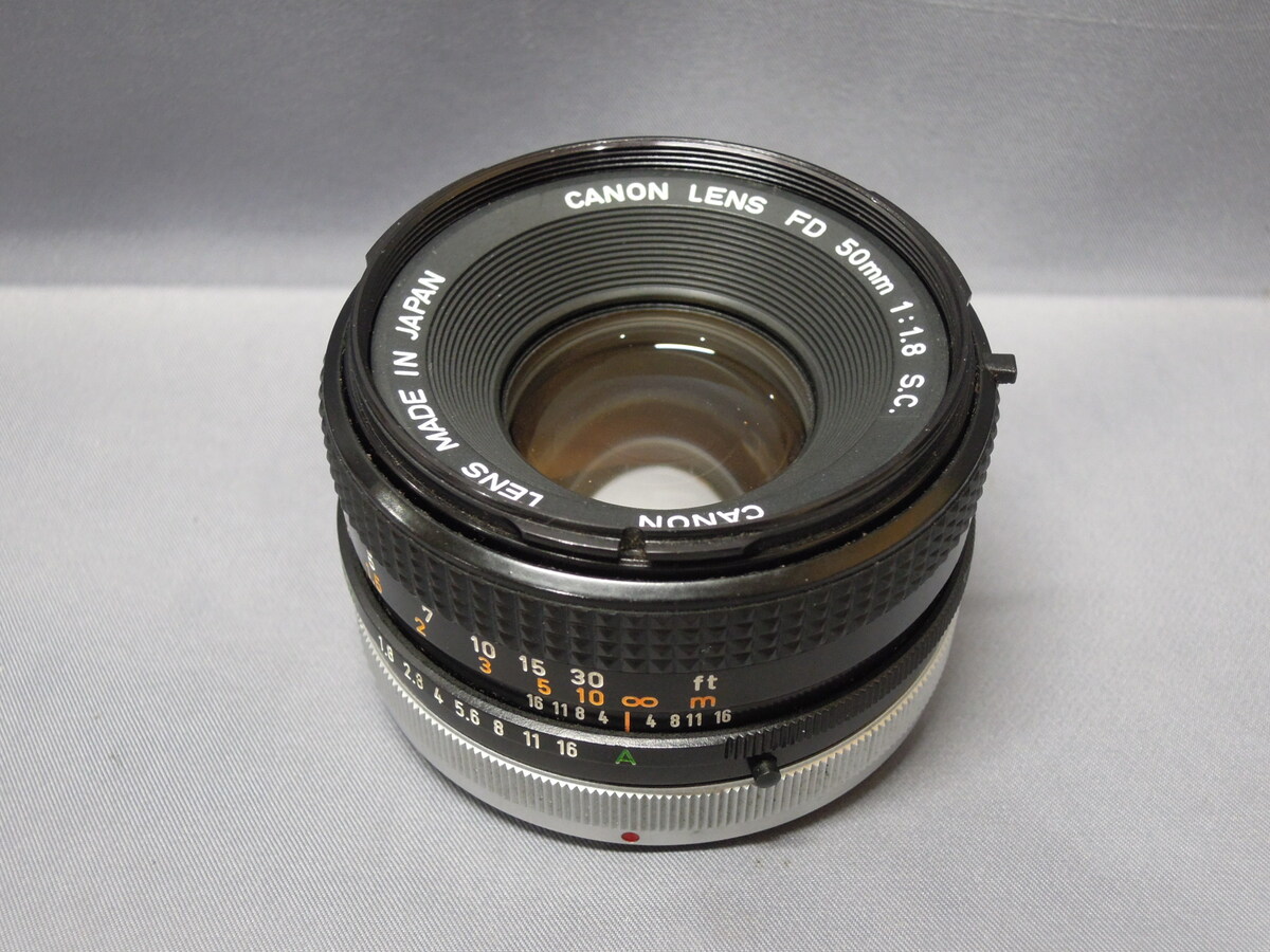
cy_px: 476
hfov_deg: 38.2
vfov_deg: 29.1
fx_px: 1834
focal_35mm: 50
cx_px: 635
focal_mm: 9
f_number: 3.3
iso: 400
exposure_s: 1/25
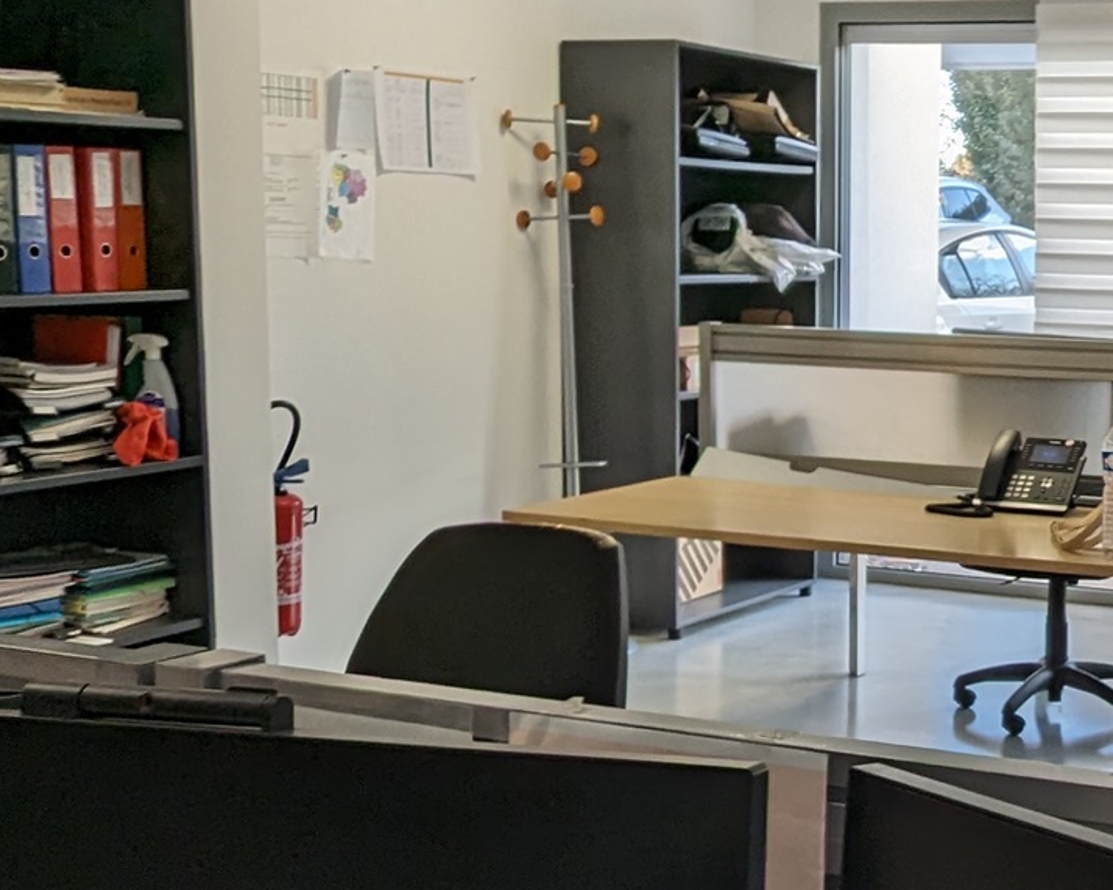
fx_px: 1844
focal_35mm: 56
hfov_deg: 30.7
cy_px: 450
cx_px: 1163
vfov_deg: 27.1
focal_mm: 2.35
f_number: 2.2
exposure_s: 1/100
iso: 73
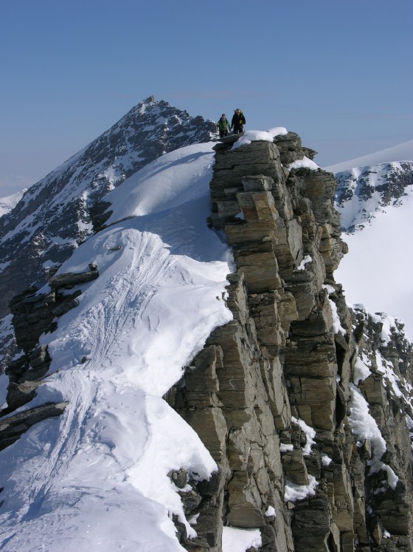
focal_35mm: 72
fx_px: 1146
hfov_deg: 20.4
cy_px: 282
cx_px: 201
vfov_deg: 27.0
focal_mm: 17.8
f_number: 7.4
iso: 50
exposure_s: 1/530
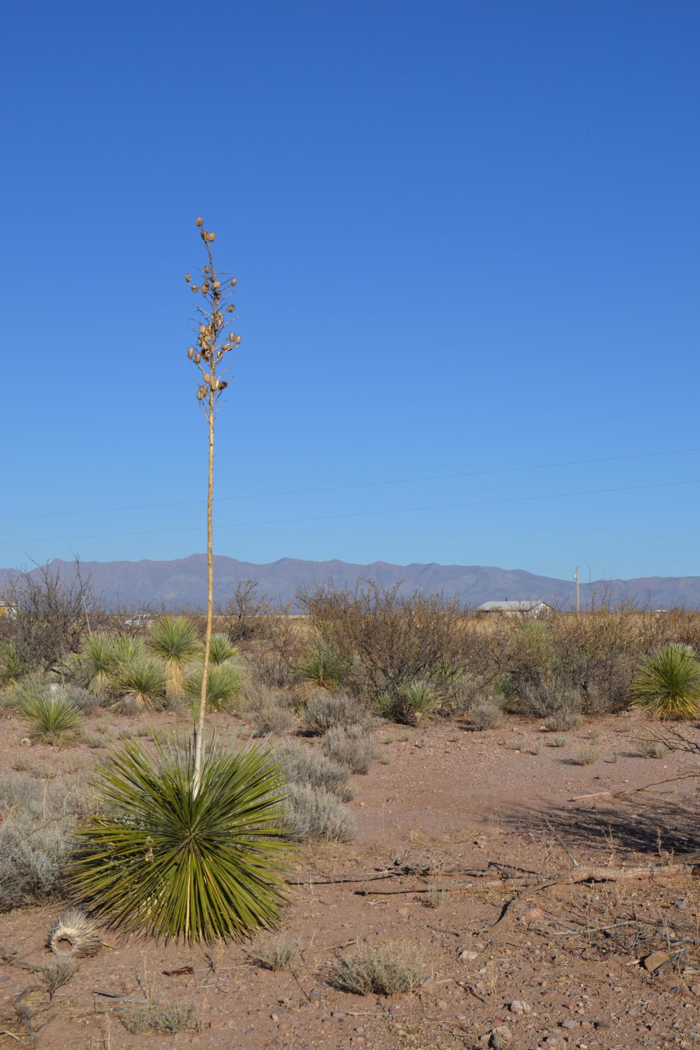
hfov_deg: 28.1
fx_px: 1400
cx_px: 355
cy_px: 556
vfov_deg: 41.1
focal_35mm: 48
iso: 100
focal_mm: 30
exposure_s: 1/320
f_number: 9
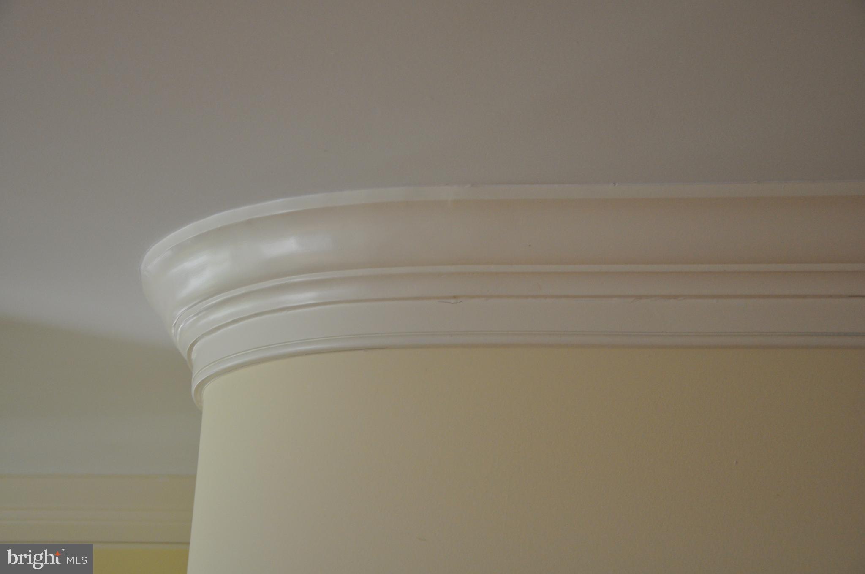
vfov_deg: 21.5
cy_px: 287
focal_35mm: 63
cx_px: 432
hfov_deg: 31.9
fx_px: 1512
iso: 720
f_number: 4.8
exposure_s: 1/60
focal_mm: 42
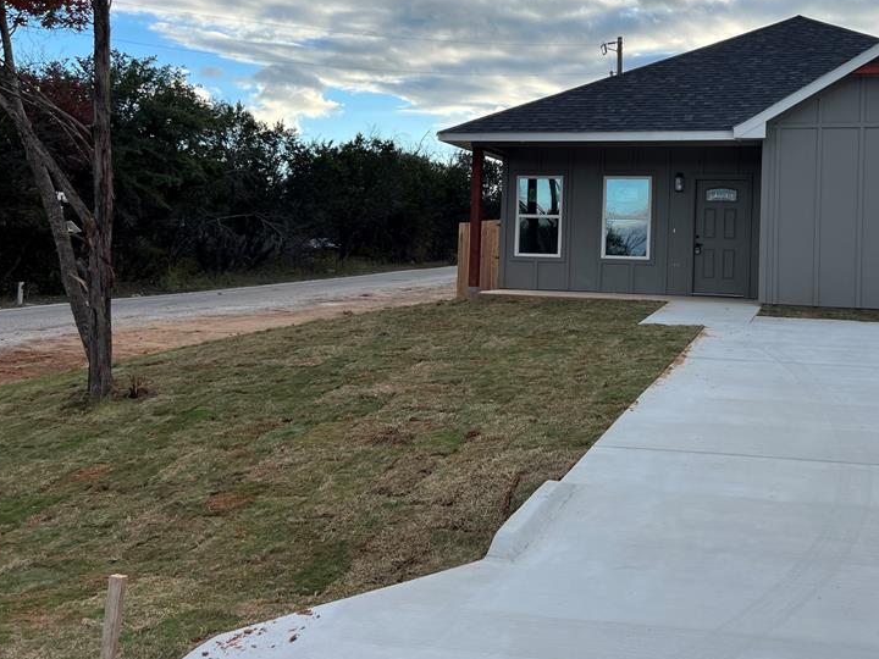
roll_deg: -2.1
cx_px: 607
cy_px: 228
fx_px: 940
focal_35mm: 37
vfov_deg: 38.3
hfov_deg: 49.0
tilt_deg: +1.6
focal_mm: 5.7
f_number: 1.5
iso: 50
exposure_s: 1/1468
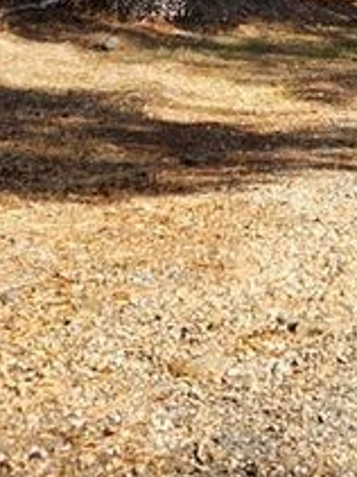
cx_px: 551
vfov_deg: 18.9
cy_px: -205
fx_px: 1280
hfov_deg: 14.7
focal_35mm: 93
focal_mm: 5.4
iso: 20
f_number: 1.8
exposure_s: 1/652
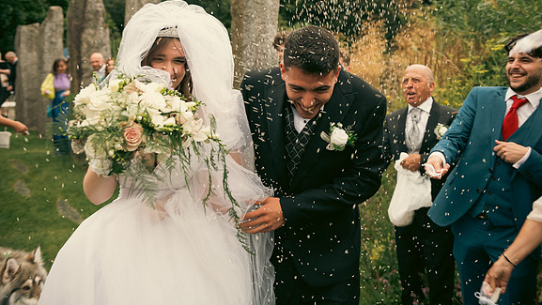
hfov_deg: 50.5
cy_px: 127
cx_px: 271
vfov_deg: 29.7
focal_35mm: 40
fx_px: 575
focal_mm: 38
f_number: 3.5
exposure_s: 1/400
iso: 320
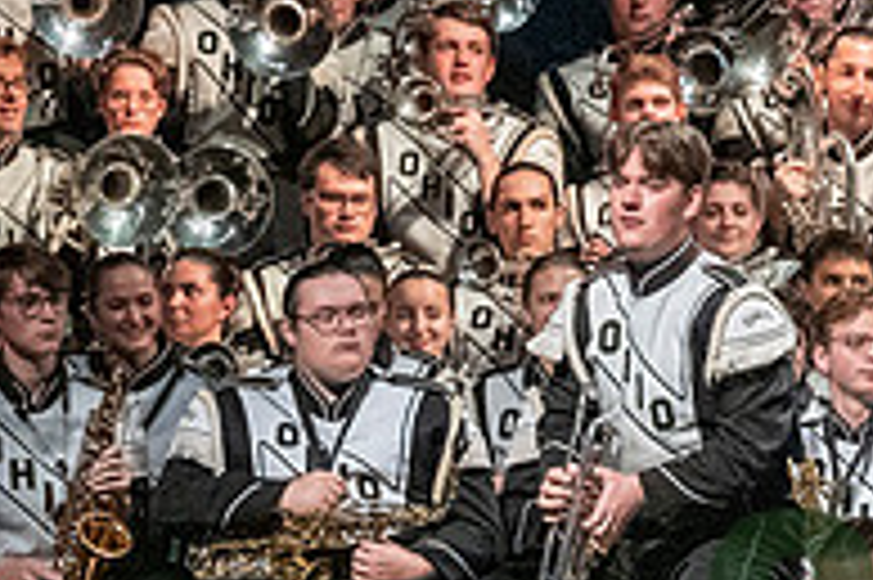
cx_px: 1048
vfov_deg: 2.4
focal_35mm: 560
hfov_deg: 3.7
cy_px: 719
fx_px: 13568
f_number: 4
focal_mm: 125
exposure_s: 1/500
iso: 4000
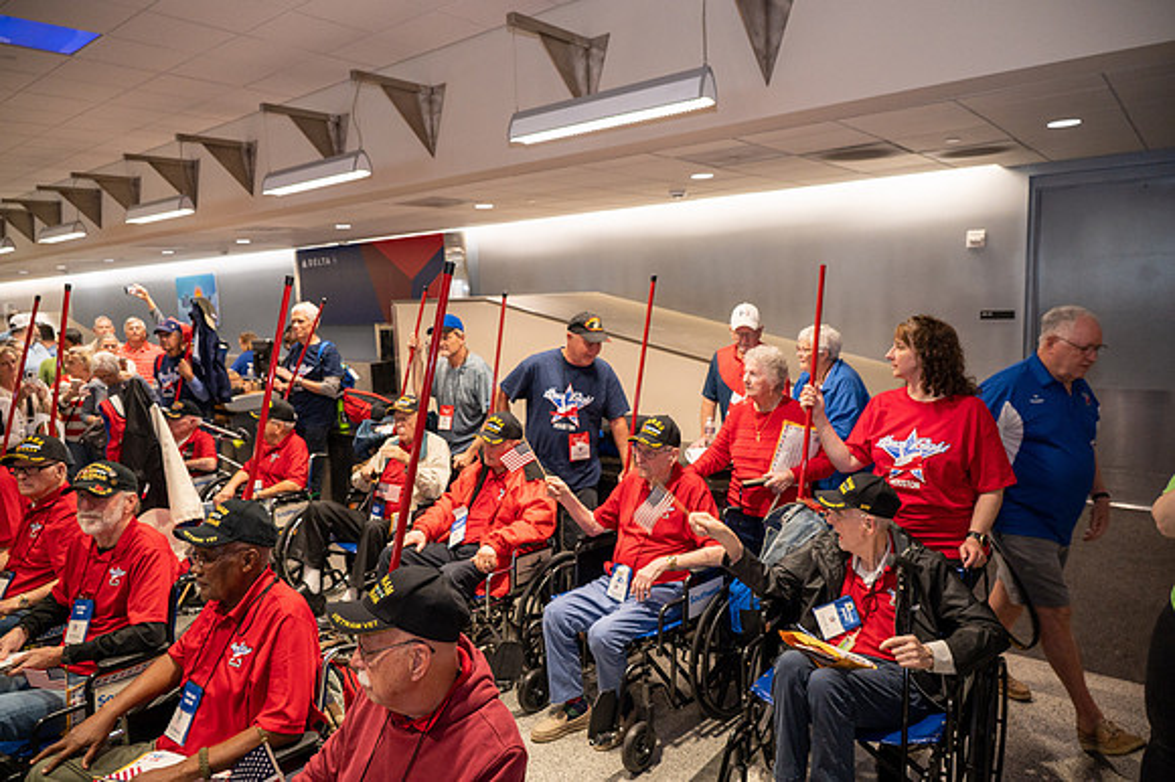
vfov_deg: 53.1
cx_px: 588
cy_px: 391
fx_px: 783
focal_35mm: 24
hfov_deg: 73.8
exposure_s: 1/60
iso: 1400
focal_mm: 24
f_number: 4.5
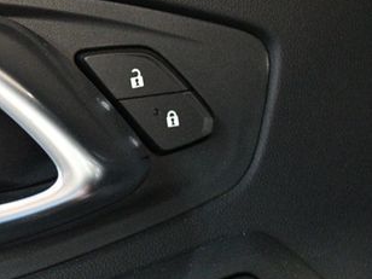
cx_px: 18
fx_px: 838
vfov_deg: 18.8
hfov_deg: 24.1
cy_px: 191
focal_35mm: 78
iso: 9000
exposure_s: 1/60
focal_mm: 26
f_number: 4.2
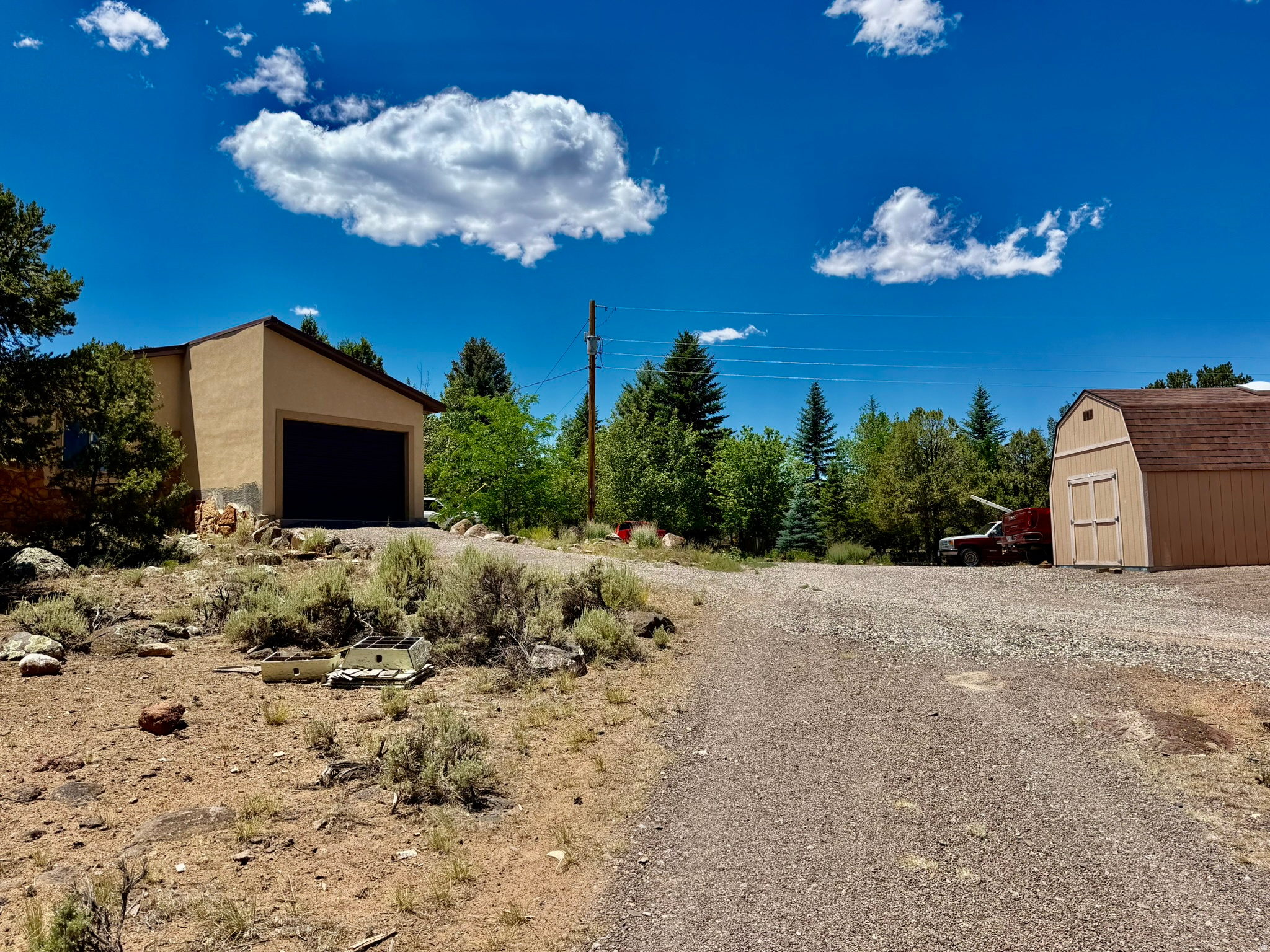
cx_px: 635
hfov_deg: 71.6
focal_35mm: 24
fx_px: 881
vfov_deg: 56.8
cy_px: 476
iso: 80
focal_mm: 6.76
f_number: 1.78
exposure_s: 1/5319
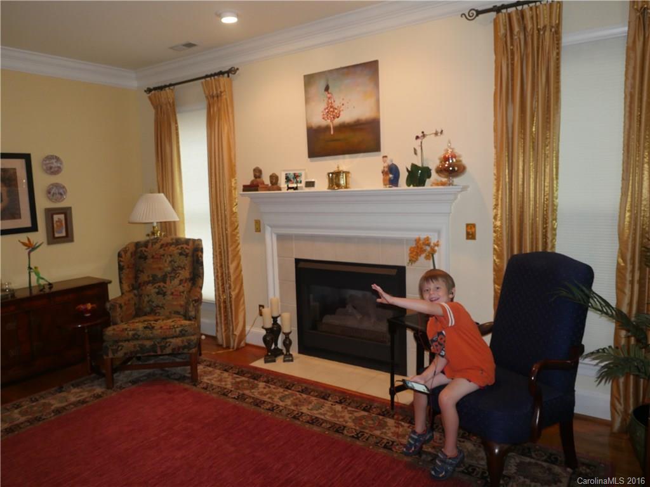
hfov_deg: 71.6
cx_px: 325
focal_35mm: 24
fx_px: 451
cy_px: 244
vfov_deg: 56.8
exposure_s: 1/125
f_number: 2.8
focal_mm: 12
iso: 800
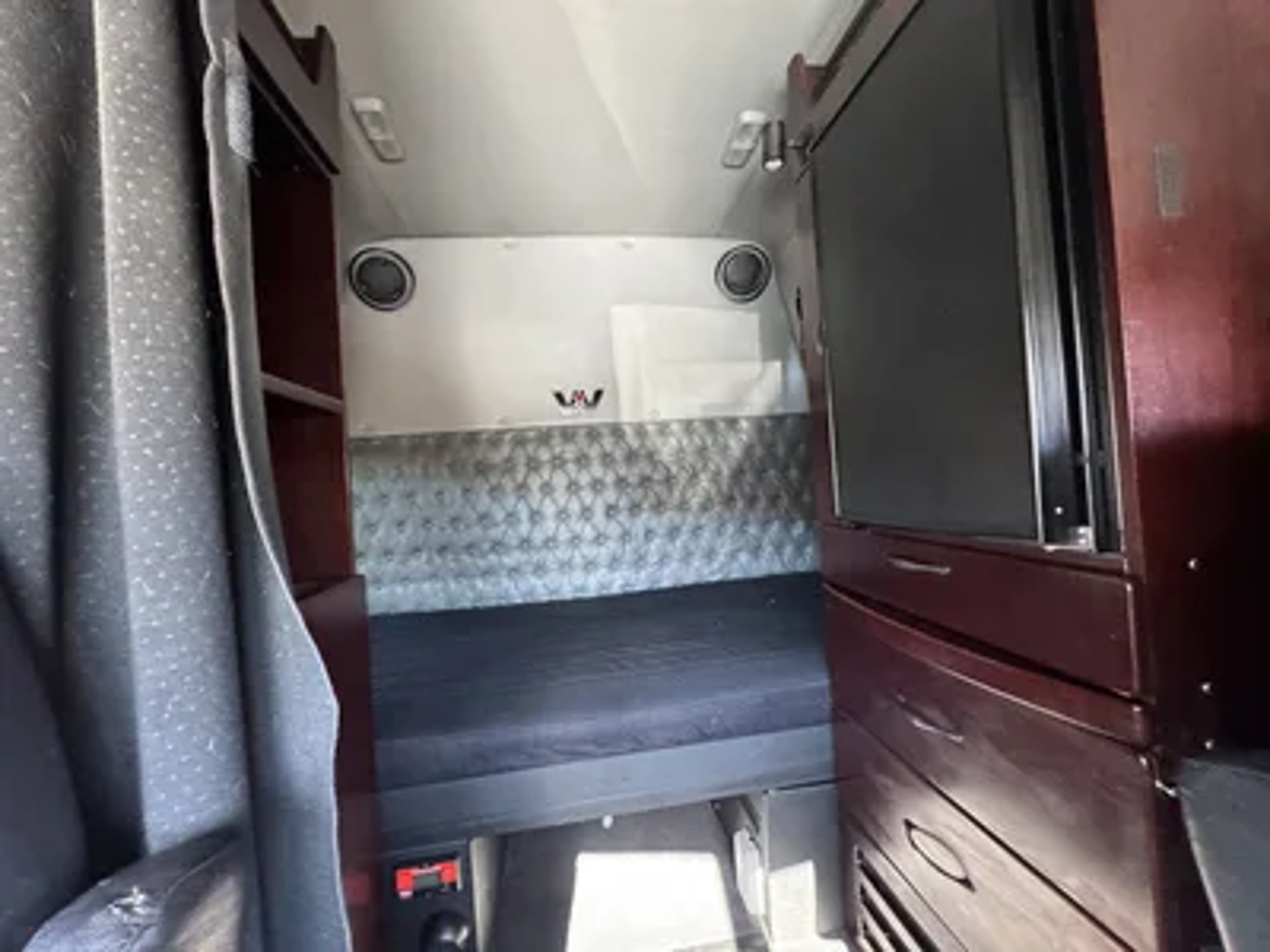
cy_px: 476
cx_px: 635
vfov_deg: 85.7
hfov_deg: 102.1
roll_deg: +7.1
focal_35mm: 14
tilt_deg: +2.1
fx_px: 514
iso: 640
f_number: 2.2
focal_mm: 2.22
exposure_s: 1/60
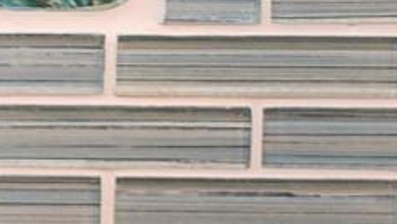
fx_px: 1801
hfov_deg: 10.6
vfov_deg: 6.8
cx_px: -589
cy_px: -248
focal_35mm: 171
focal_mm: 6.4
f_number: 1.8
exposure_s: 1/65
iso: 80
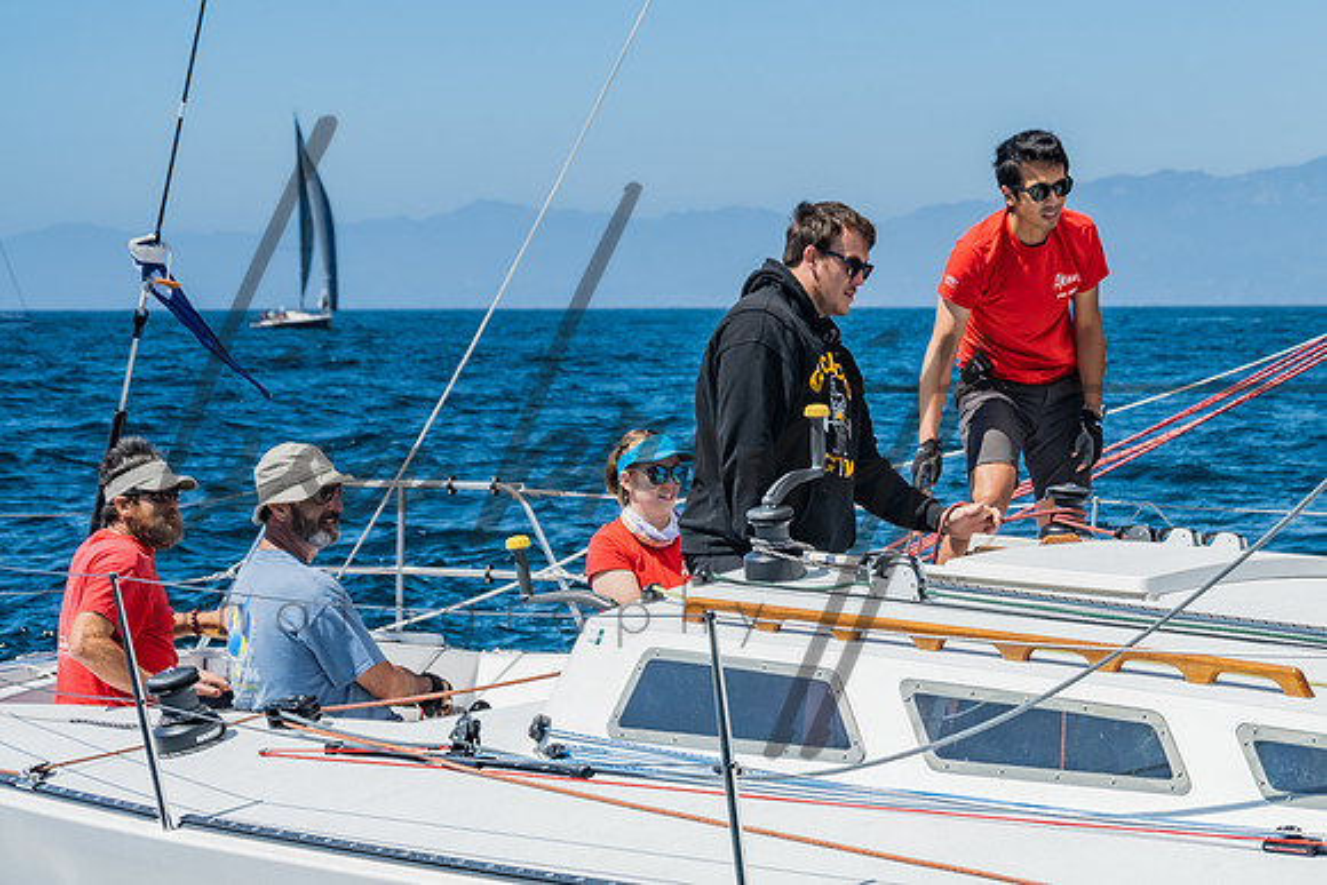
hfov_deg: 15.8
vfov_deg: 10.7
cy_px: 400
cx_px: 1120
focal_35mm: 128
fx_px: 4729
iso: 160
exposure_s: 1/400
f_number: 6.3
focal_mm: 75
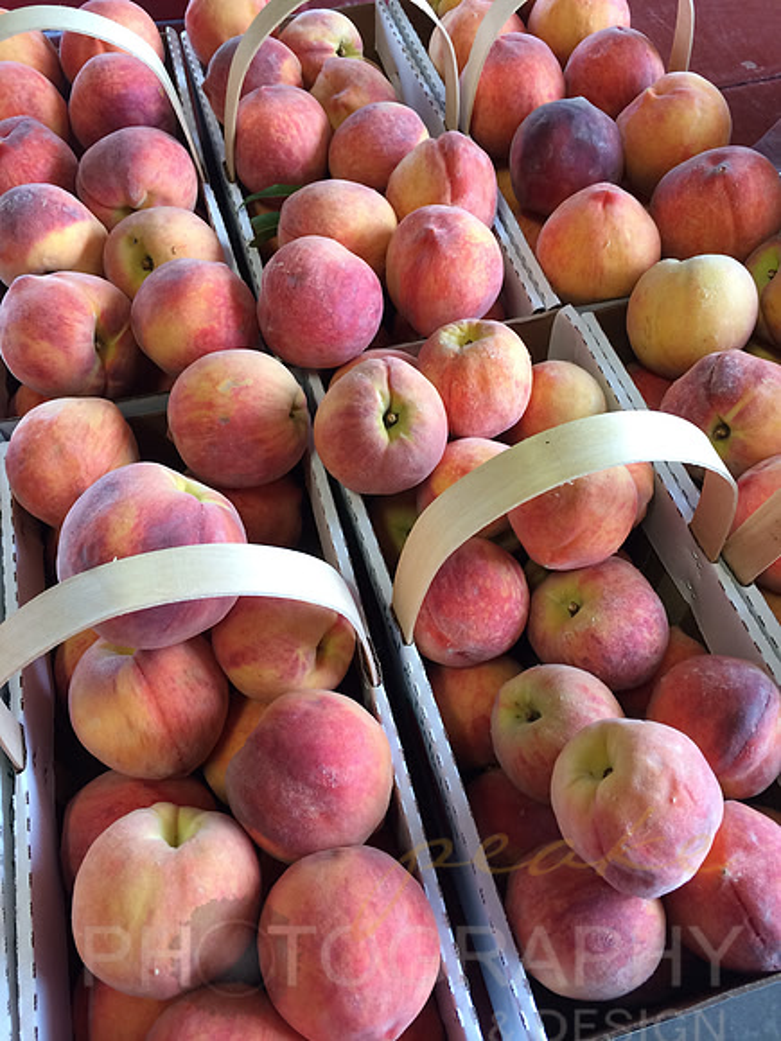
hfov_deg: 46.8
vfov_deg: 60.0
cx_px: 390
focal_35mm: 30
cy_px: 520
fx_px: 902
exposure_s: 1/30
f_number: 2.2
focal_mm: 4.12
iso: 32
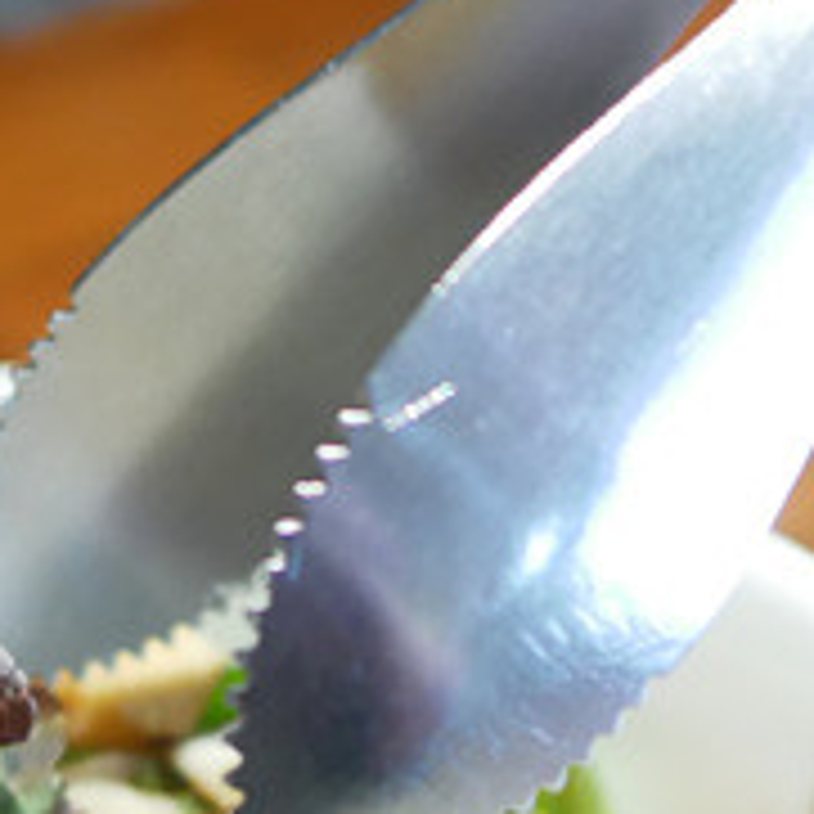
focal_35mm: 132
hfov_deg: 13.2
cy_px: 1234
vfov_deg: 12.5
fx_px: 3512
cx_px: 252
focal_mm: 15
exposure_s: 1/60
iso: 640
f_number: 1.7
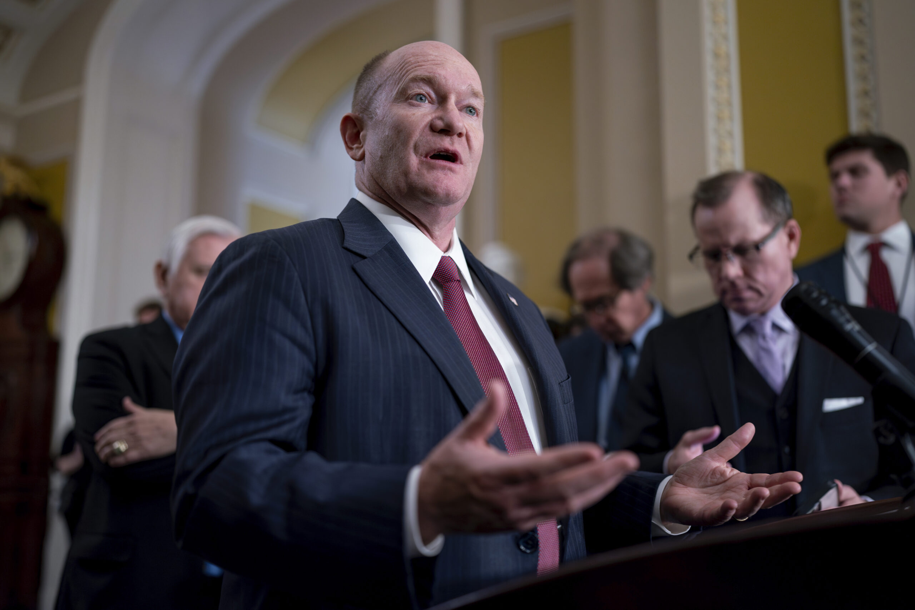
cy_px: 305
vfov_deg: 37.9
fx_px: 890
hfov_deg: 54.4
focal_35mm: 35
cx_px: 458
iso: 1000
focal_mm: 35
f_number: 1.4
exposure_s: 1/320
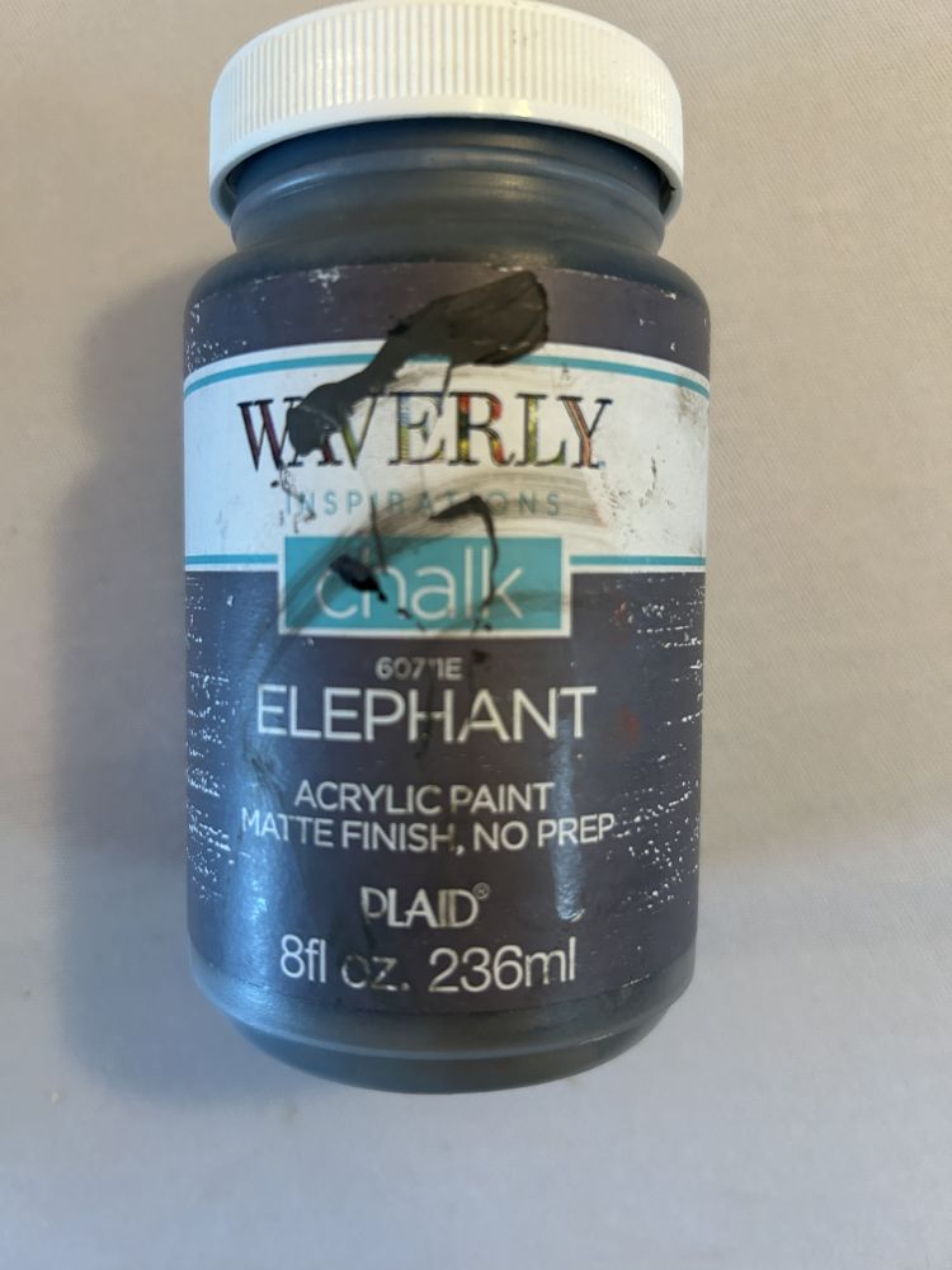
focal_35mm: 26
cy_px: 635
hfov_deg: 53.1
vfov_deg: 67.3
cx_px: 476
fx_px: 953
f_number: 1.5
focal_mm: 5.7
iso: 250
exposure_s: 1/60
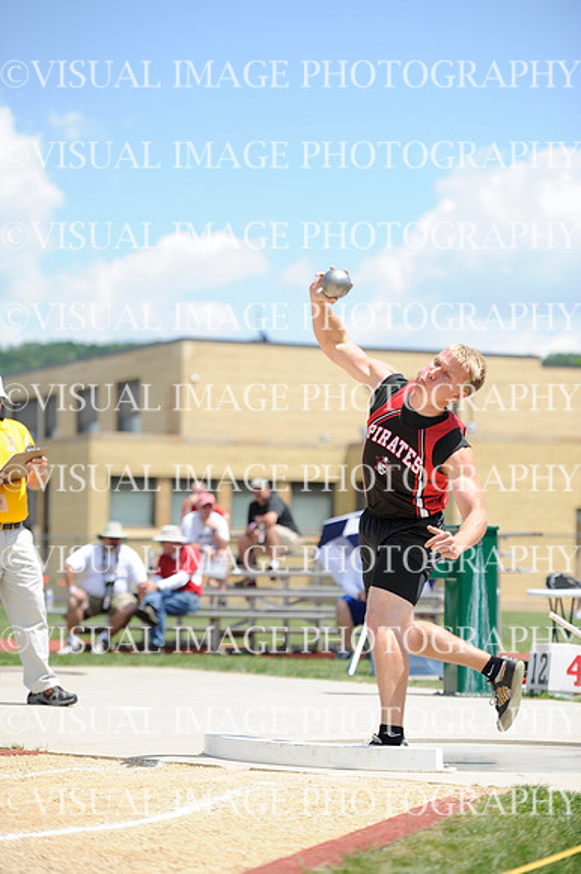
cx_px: 290
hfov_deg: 12.2
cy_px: 437
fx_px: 2714
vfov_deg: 18.3
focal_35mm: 112
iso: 250
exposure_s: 1/2500
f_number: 2.8
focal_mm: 112
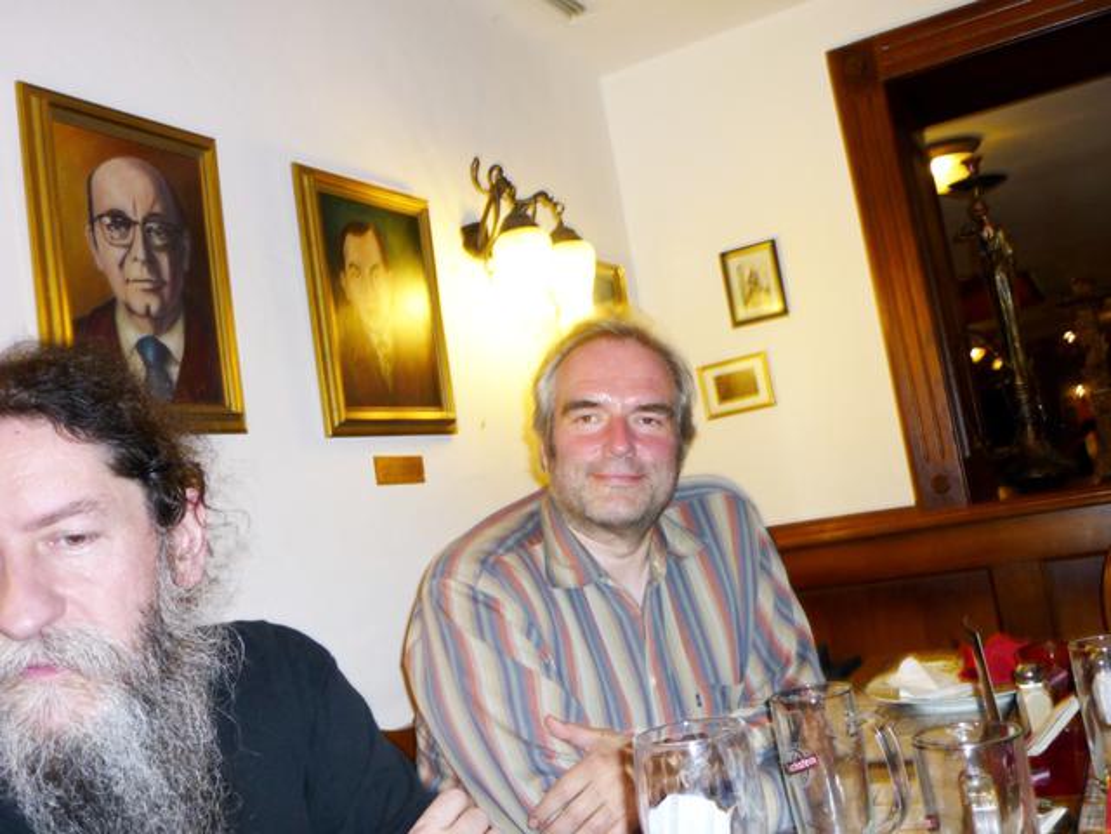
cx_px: 556
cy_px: 417
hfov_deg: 55.4
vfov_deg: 42.9
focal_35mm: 33
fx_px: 1059
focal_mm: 5.5
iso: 100
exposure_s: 1/30
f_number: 2.8
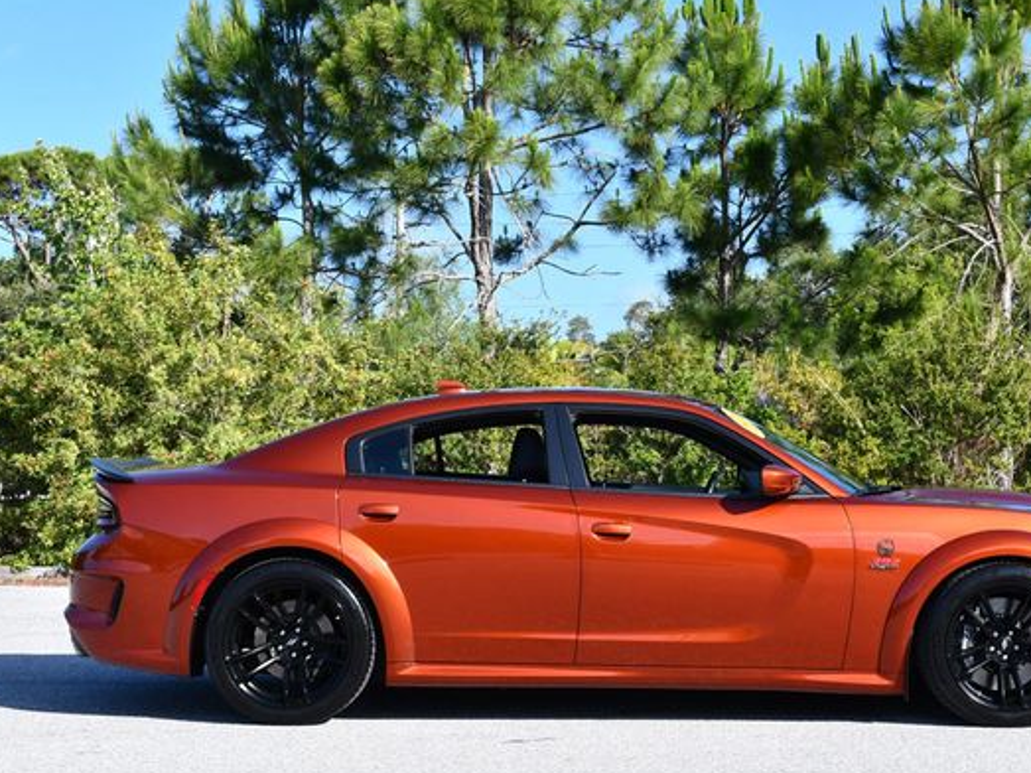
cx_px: 617
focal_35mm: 66
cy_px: 371
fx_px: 1965
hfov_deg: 29.3
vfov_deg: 22.2
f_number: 8
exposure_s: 1/250
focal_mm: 28
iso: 180
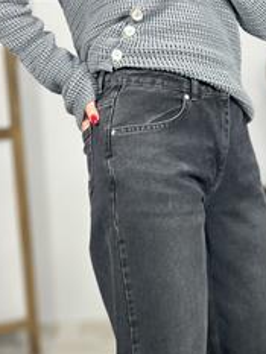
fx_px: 870
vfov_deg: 22.5
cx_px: 172
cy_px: 312
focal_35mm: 85
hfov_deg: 17.3
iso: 125
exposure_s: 1/50
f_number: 1.78
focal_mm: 6.86
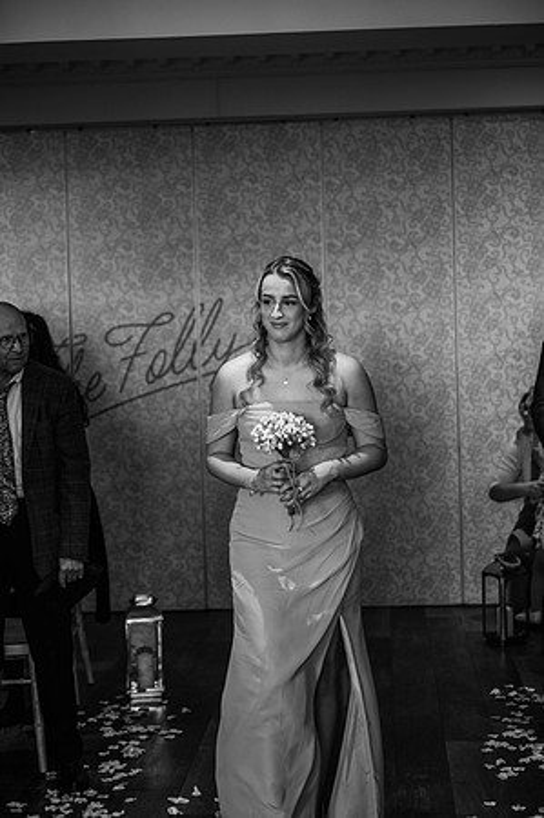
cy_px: 409
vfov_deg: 28.9
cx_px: 272
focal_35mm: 70
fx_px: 1590
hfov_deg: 19.4
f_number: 2.8
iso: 1400
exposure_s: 1/200
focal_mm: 70
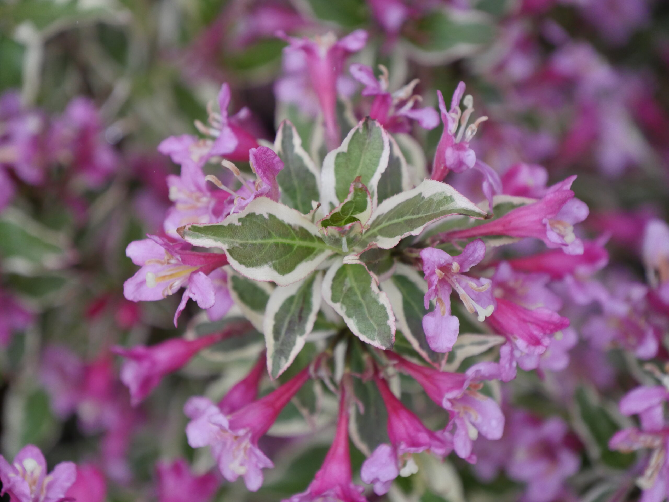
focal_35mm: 280
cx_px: 334
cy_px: 251
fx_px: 5411
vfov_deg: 5.3
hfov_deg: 7.1
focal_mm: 140
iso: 1250
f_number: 5.6
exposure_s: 1/320
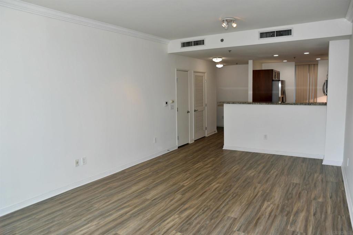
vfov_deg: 53.1
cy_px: 118
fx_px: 235
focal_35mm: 24
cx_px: 176
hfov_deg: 73.7
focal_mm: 16
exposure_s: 1/60
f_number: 5
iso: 200
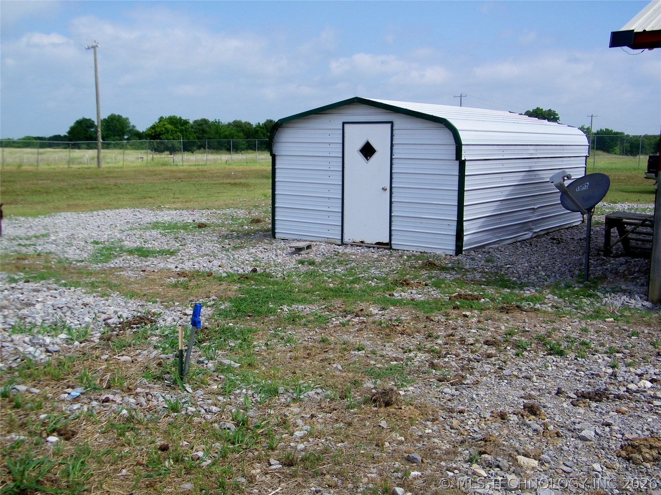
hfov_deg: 47.9
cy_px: 248
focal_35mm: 39
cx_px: 330
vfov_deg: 36.8
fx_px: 745
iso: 80
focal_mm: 6.9
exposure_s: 1/250
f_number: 7.6
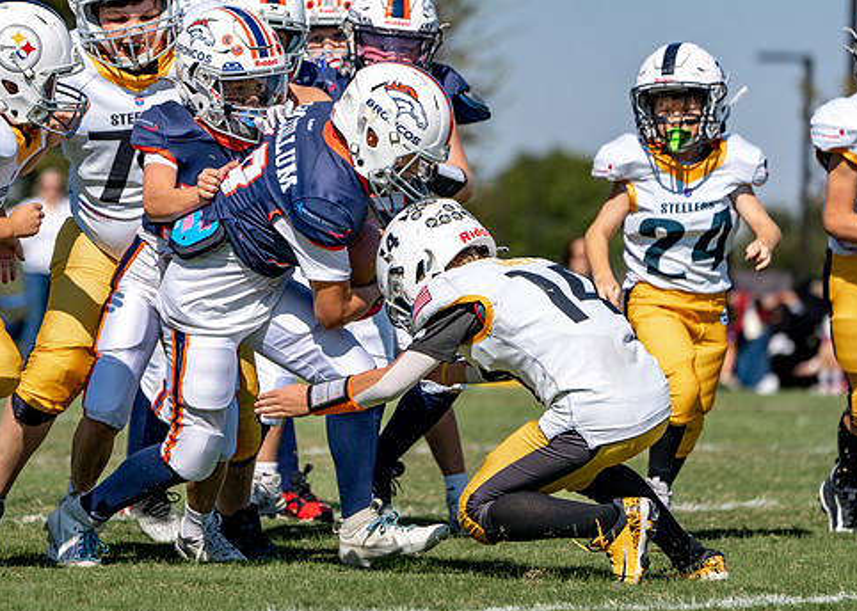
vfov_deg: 3.9
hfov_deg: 5.4
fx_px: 9027
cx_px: 297
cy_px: 273
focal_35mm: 371
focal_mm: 259
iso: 125
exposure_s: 1/1250
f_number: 5.6
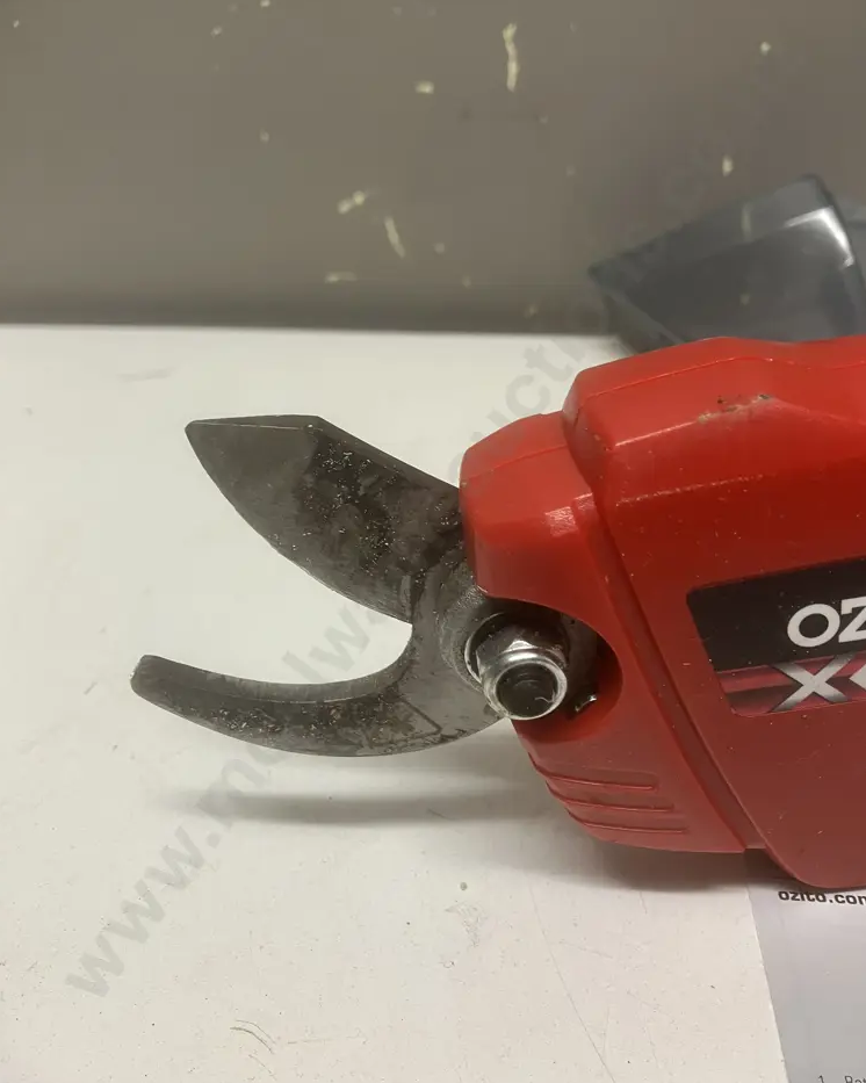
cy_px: 520
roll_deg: +0.8
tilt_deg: -29.9
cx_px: 434
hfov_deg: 48.5
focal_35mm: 30
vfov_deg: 58.8
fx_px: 961
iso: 80
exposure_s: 1/50
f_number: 1.8
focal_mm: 3.99
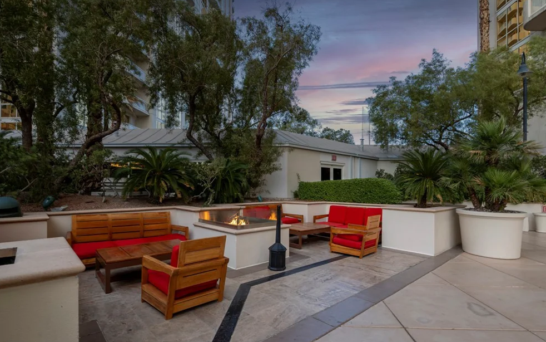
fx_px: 253
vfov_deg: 68.0
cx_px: 279
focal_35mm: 17
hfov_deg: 94.3
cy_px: 165
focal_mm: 16
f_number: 9
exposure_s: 1/100
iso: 100
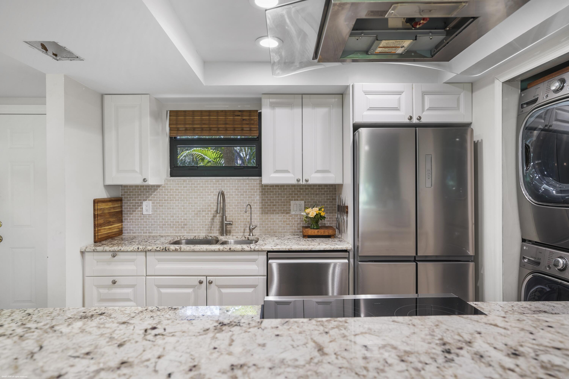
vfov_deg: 61.9
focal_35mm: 20
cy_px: 190
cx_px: 284
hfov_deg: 84.0
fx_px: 316
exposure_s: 1.6
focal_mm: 20
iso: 100
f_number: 6.3
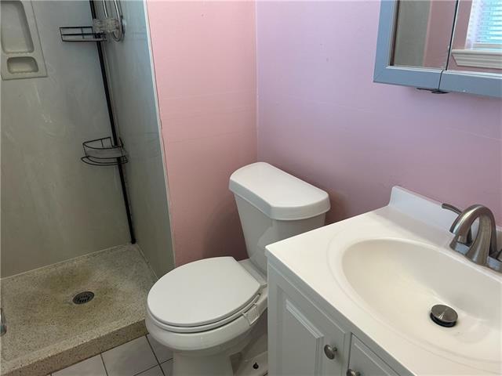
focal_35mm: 26
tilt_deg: -23.2
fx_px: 377
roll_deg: +1.5
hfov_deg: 67.3
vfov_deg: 53.1
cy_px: 188
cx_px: 251
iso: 100
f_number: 1.5
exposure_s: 1/120
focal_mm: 5.7
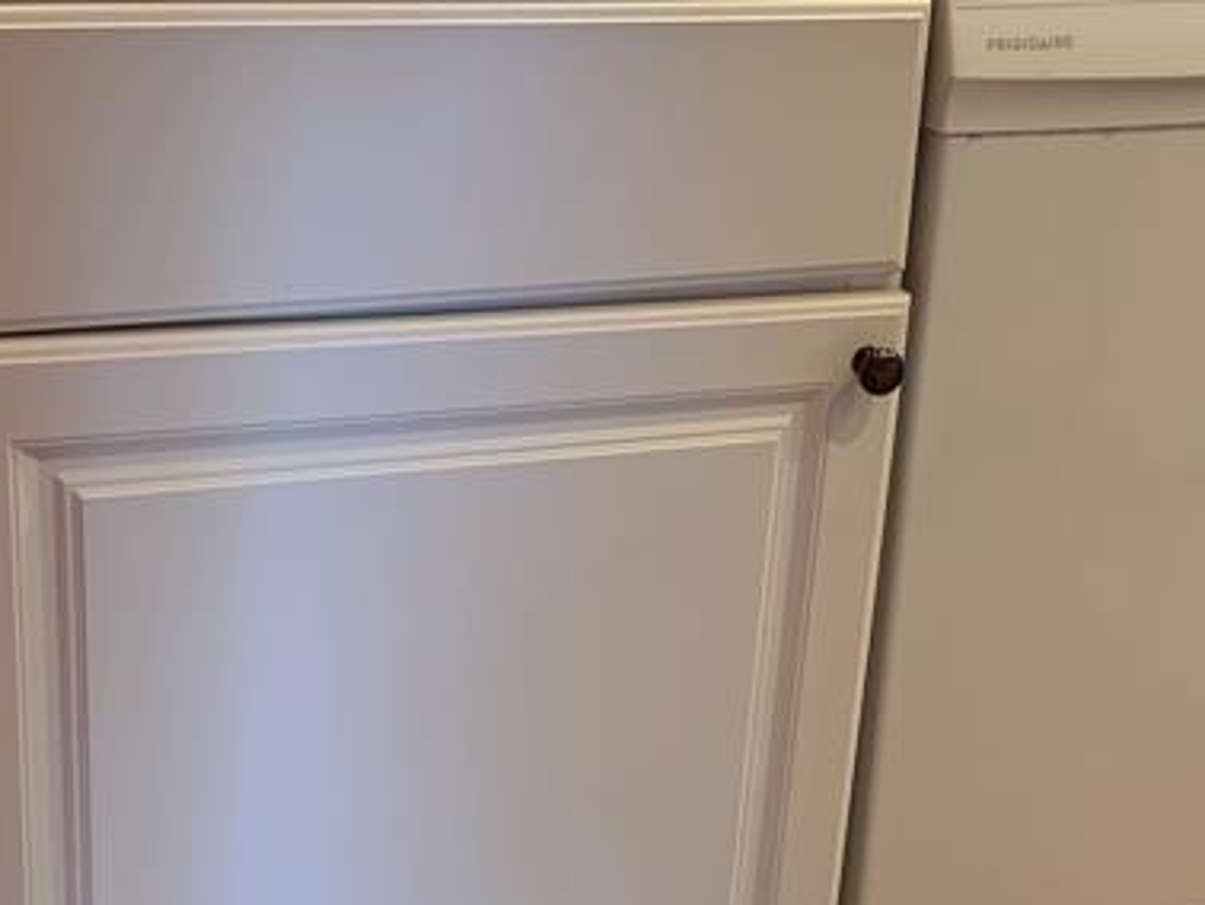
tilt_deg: -23.9
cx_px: 829
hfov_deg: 29.5
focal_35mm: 65
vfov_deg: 22.6
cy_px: 510
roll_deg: -3.7
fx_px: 2264
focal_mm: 6.76
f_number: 1.78
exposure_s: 1/60
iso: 250
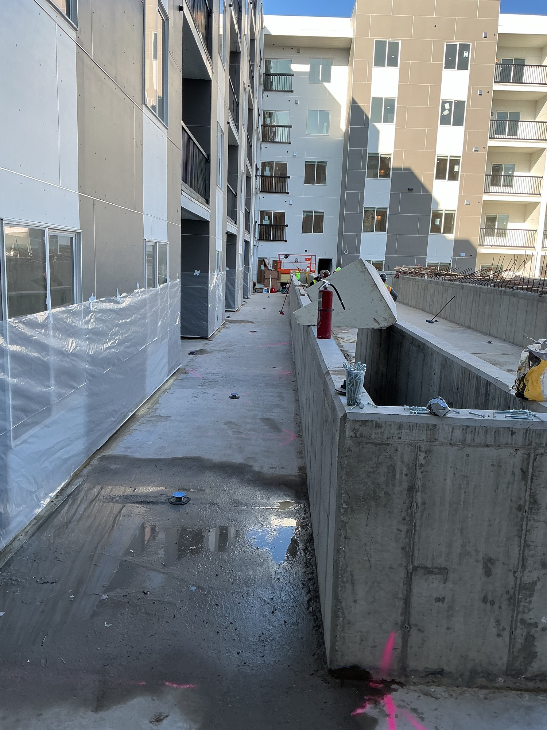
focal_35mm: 29
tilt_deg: -4.2
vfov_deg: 61.7
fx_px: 611
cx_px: 274
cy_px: 365
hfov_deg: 48.2
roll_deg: -1.7
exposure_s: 1/353
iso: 25
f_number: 1.8
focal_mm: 3
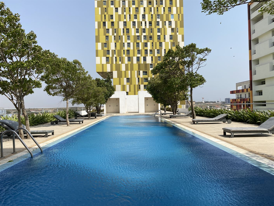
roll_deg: +0.9
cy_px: 103
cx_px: 137
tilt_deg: +0.3
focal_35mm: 26
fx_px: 206
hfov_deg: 67.3
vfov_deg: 53.1
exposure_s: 1/3125
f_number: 1.8
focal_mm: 4.25
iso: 32
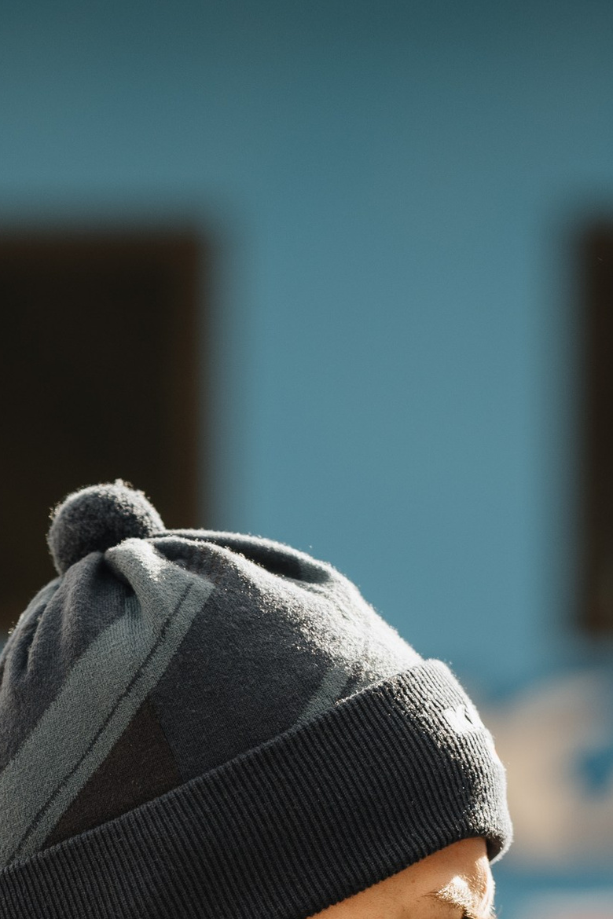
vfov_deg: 7.3
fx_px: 7126
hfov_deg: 4.9
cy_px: 1390
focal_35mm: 279
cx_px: 349
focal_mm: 85
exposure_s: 1/500
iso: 100
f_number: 2
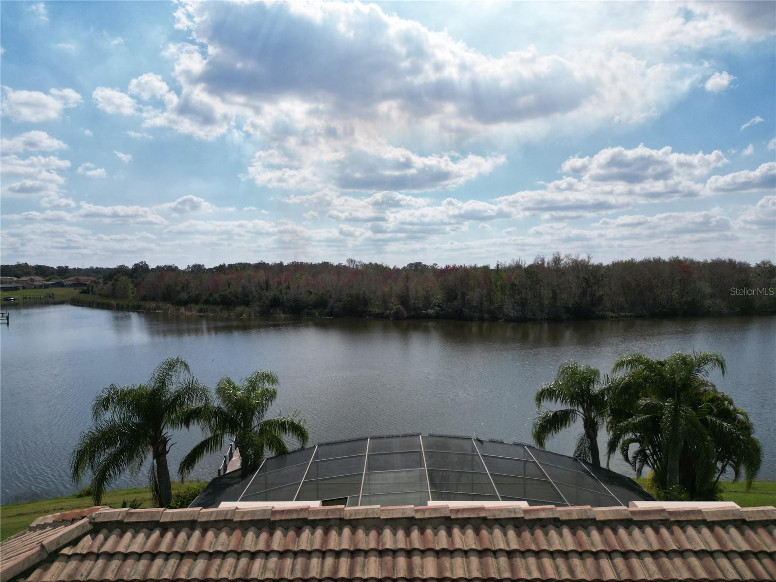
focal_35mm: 24
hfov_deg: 71.6
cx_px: 388
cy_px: 291
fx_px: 538
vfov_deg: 56.8
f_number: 1.7
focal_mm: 6.72
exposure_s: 1/8000
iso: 140
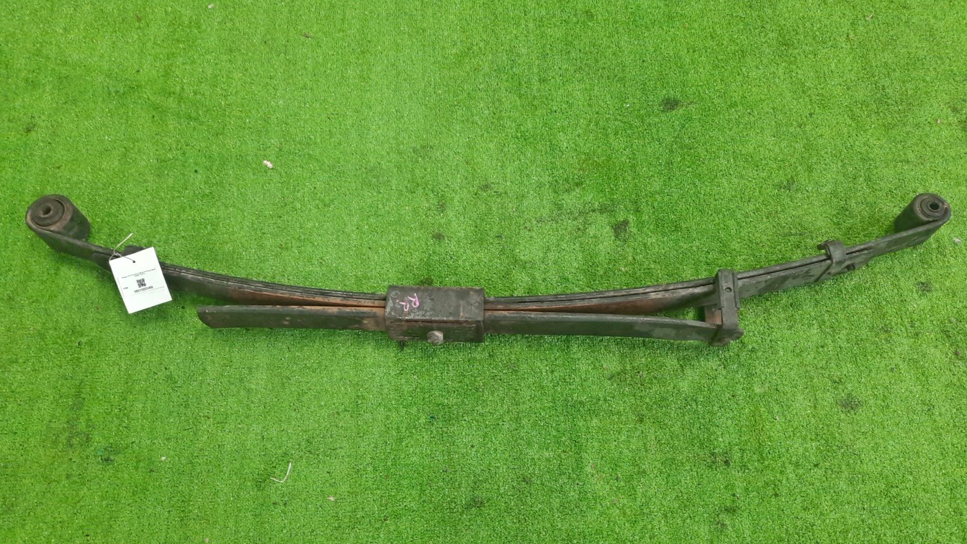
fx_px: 718
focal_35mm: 28
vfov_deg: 41.3
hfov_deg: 67.9
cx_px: 480
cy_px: 325
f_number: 2
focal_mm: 4.6
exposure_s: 1/50
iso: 260
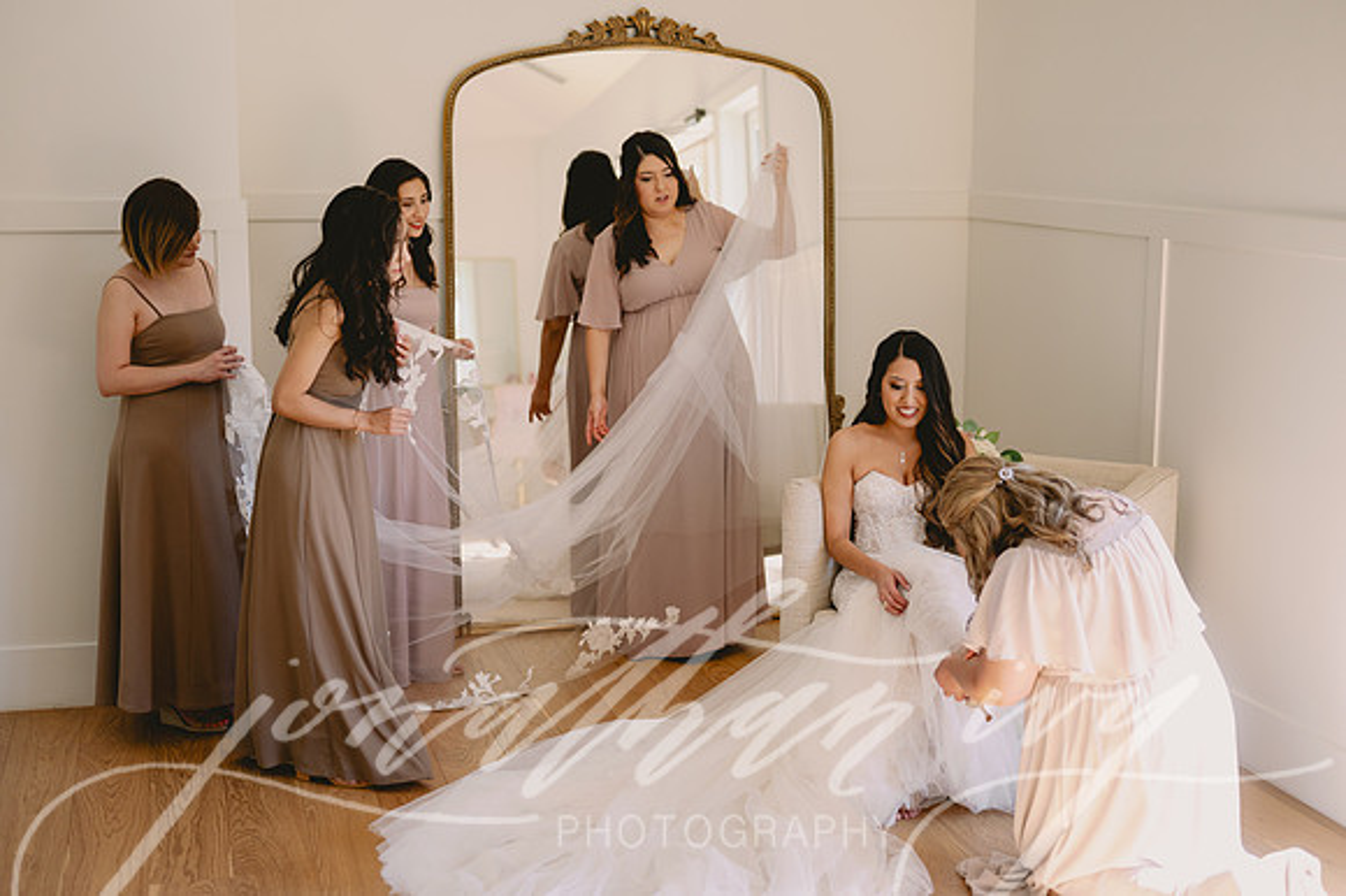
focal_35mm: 50
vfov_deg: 27.0
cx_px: 673
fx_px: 1868
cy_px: 448
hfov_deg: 39.6
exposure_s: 1/500
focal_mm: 50
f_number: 2
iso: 320
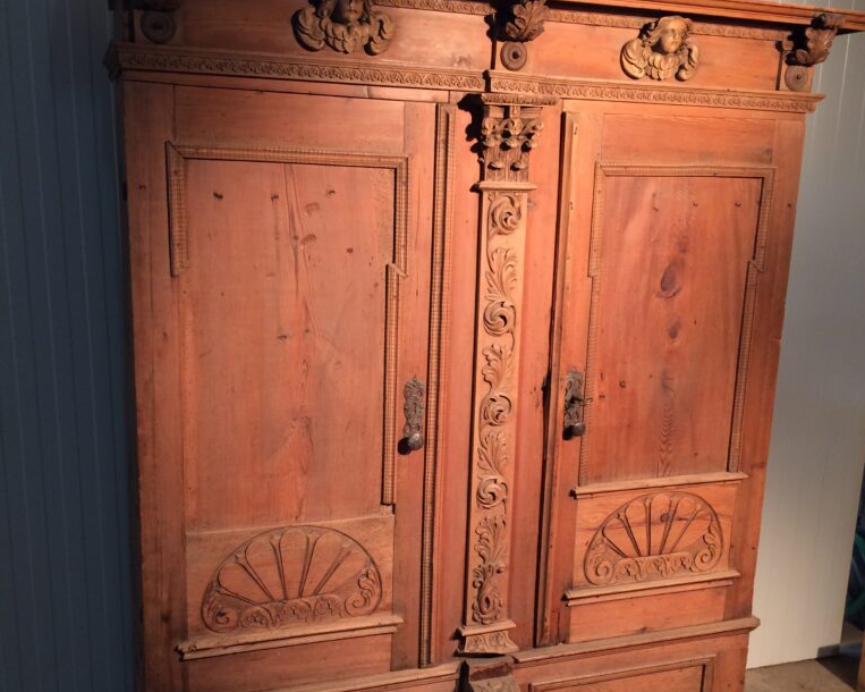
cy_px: 408
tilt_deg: -16.6
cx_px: 434
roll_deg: -1.0
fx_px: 973
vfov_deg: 39.0
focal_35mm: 38
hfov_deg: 47.9
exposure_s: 1/33
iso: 125
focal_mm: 4.15
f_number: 2.2
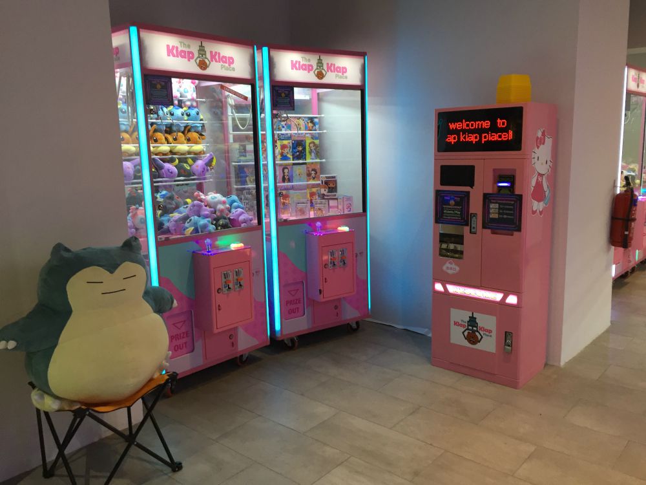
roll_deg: +0.6
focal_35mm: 29
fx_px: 541
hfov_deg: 61.7
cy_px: 242
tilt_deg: -8.2
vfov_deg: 48.2
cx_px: 323
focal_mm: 4.15
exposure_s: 1/33
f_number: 2.2
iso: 50
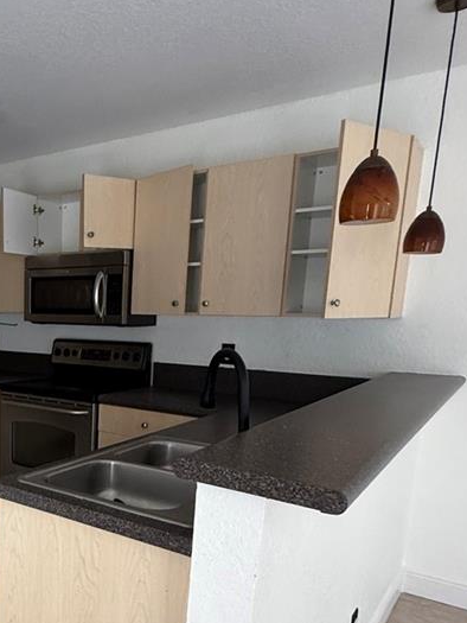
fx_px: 575
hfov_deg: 39.5
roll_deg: -1.7
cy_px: 422
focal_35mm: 32
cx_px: 11
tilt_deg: -10.5
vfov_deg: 55.4
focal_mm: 2.22
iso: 320
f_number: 2.2
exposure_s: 1/63
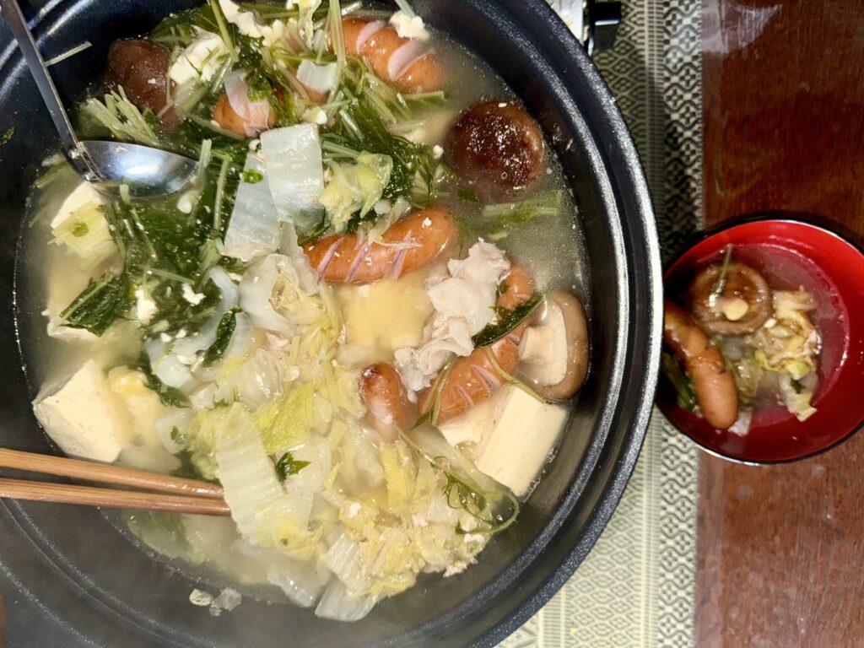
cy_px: 324
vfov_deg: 56.8
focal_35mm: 24
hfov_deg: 71.6
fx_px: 599
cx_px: 432
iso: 64
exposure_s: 1/9
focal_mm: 6.76
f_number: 1.78
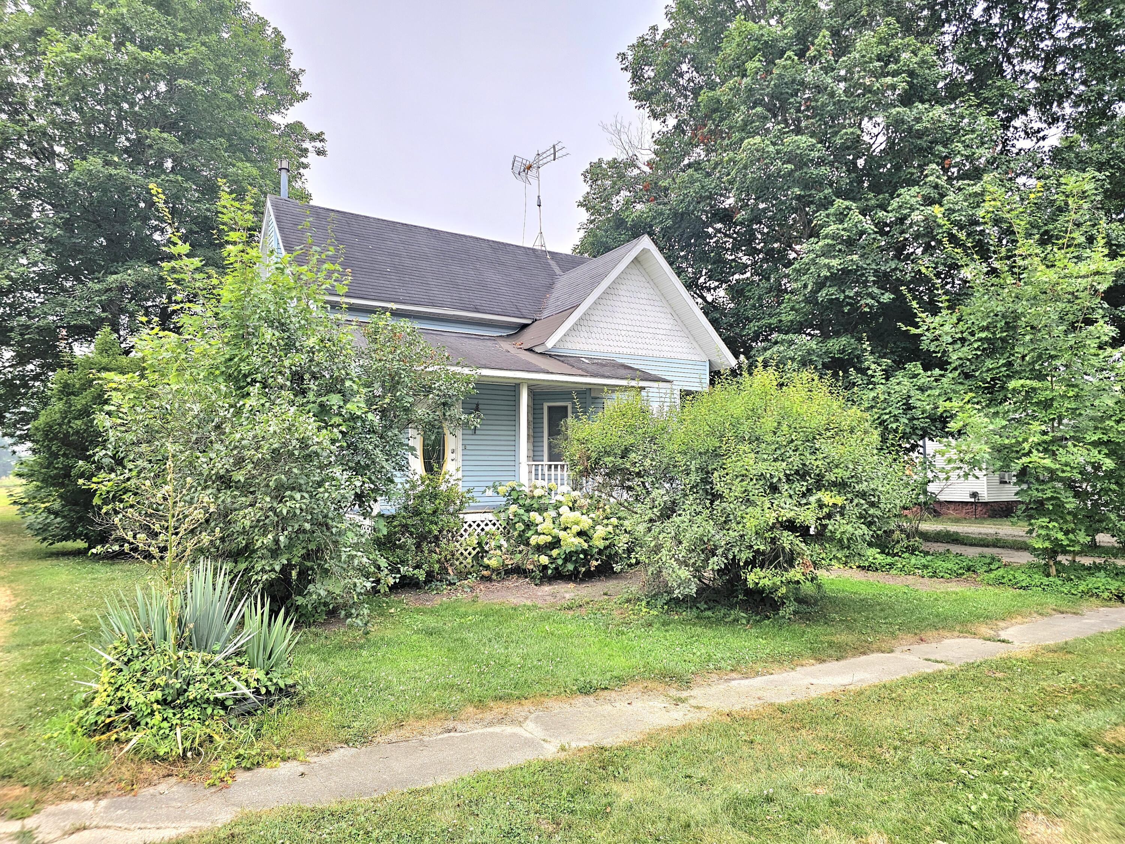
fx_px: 747
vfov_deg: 58.9
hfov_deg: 73.9
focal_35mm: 23
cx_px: 562
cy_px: 422
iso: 50
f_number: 1.7
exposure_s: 1/182
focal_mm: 6.3
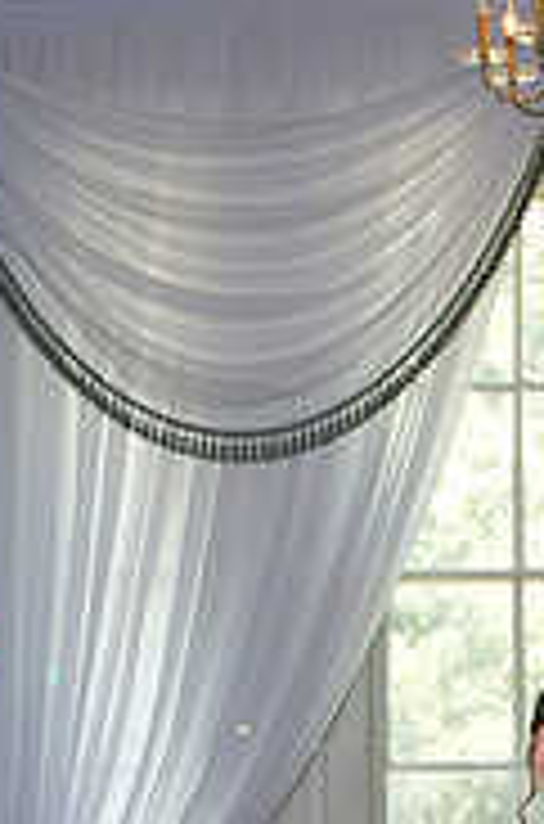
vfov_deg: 10.4
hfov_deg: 6.9
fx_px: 4491
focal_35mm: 197
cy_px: 833
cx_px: 605
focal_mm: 80
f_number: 5
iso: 400
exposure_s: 1/80
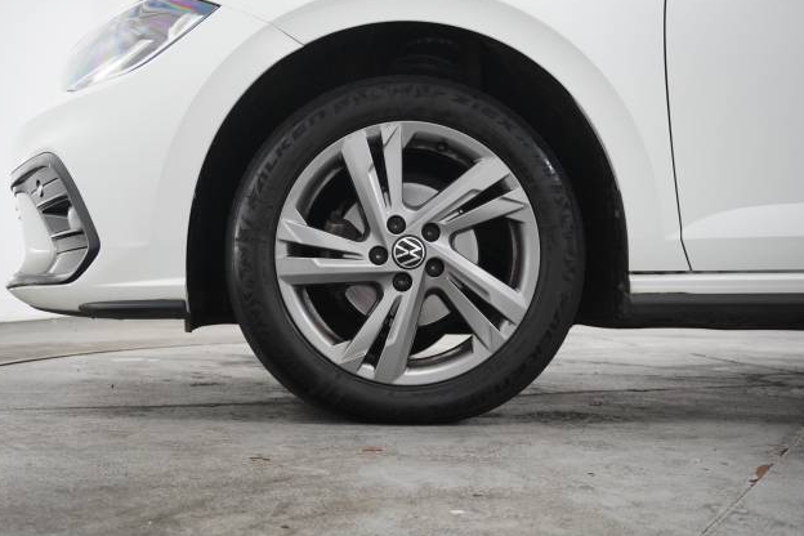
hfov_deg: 48.5
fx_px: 893
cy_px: 267
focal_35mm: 40
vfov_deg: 33.4
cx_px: 397
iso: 3200
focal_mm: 26
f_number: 4.5
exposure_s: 1/200
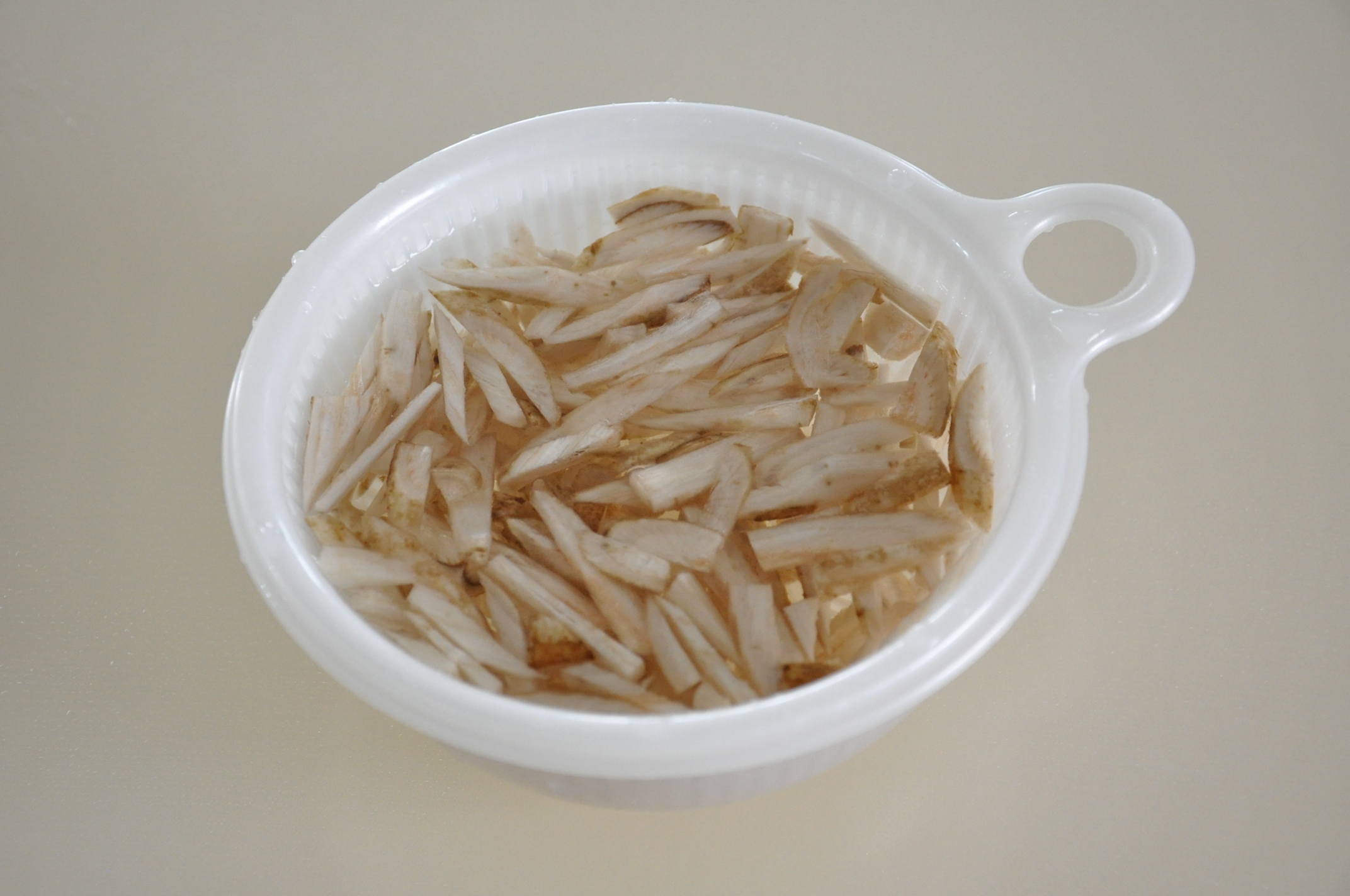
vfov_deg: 22.6
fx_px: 2247
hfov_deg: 33.4
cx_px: 675
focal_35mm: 60
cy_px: 448
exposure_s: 1/50
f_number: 4.5
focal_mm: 40
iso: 1600
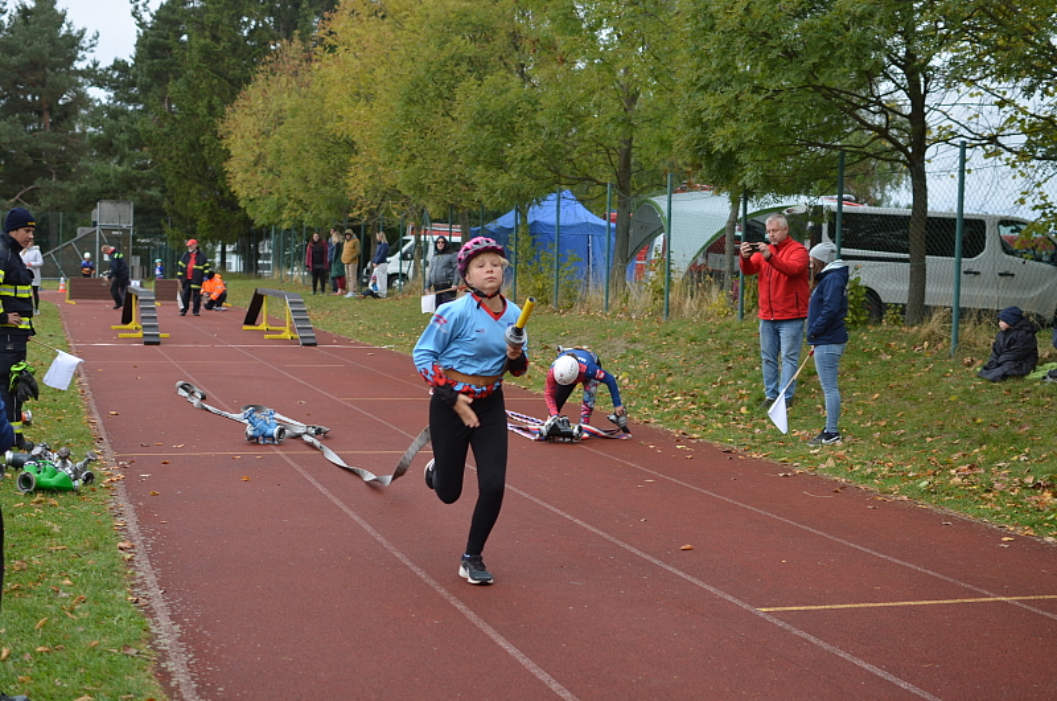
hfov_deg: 37.9
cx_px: 528
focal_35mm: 52
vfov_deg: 25.6
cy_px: 350
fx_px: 1538
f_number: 2.8
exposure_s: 1/500
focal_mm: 35
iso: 100
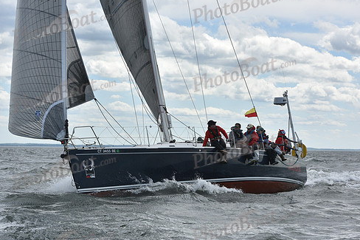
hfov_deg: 18.1
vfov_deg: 12.1
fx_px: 1130
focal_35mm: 113
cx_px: 155
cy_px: 121
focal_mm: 95
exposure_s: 1/1000
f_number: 9
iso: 320
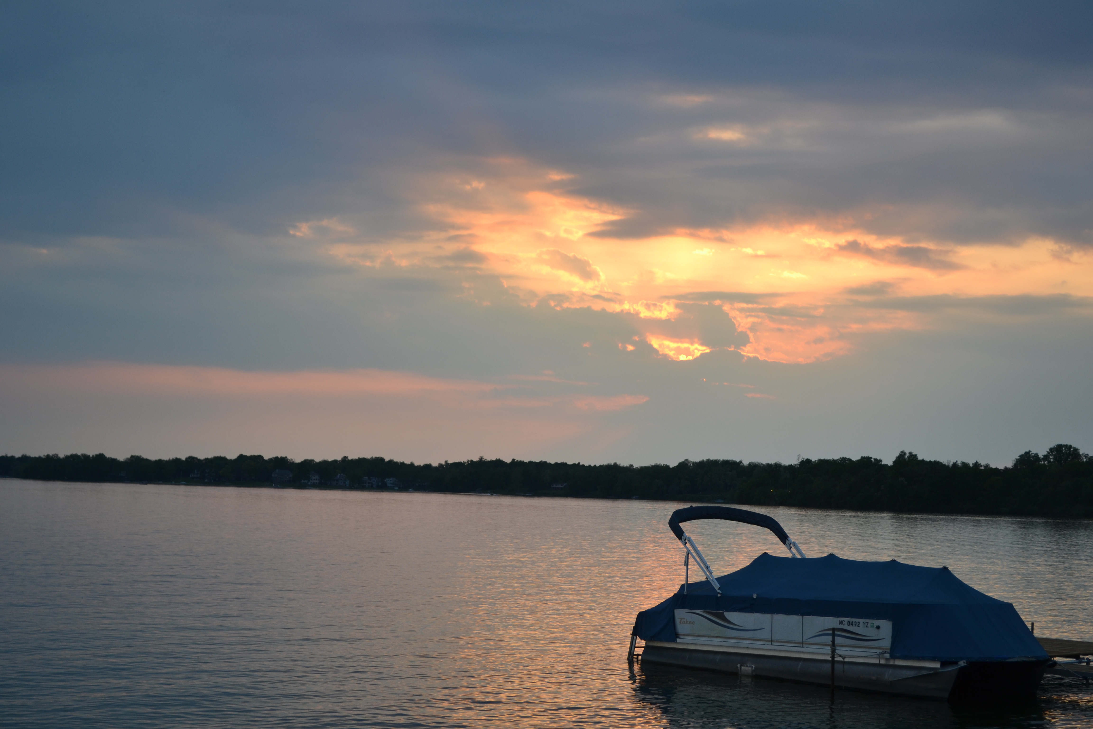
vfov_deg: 21.6
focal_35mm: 63
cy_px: 364
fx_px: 1913
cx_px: 546
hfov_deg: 31.9
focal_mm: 42
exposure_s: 1/125
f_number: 5.6
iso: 200
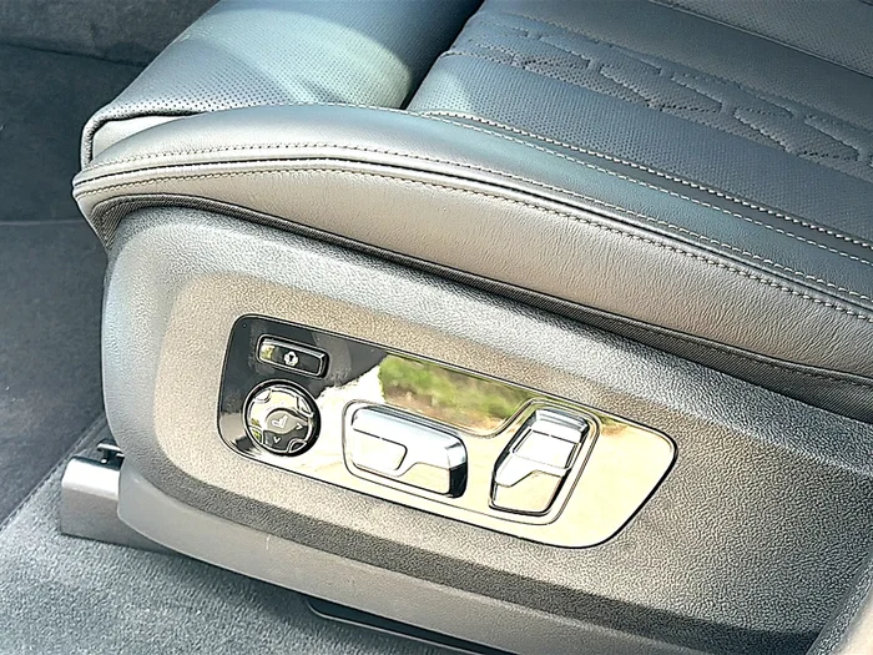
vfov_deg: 34.3
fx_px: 1059
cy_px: 328
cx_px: 436
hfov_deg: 44.8
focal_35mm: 42
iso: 100
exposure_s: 1/330
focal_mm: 6.86
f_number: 1.78
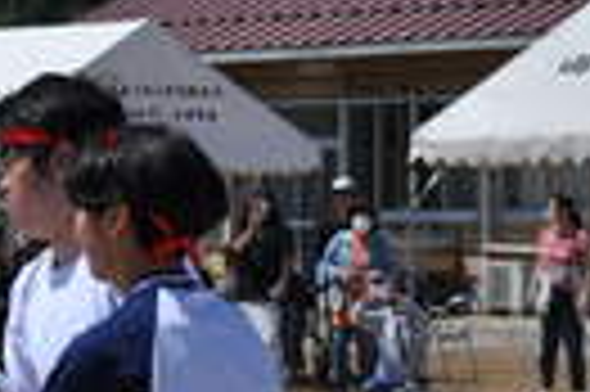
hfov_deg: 8.1
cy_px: 502
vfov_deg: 5.4
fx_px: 4101
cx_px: -209
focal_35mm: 251
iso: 200
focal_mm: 55
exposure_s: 1/500
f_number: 11
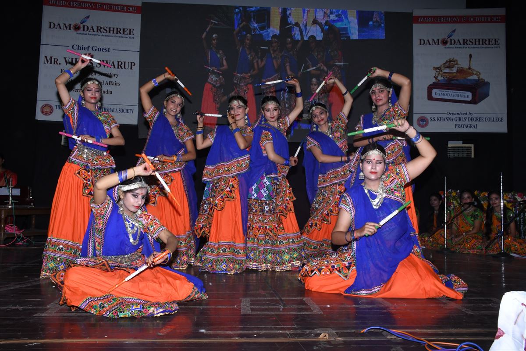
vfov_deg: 40.0
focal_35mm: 33
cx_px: 263
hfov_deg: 57.2
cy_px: 176
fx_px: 482
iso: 1000
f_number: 16
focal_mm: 22
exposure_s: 1/250
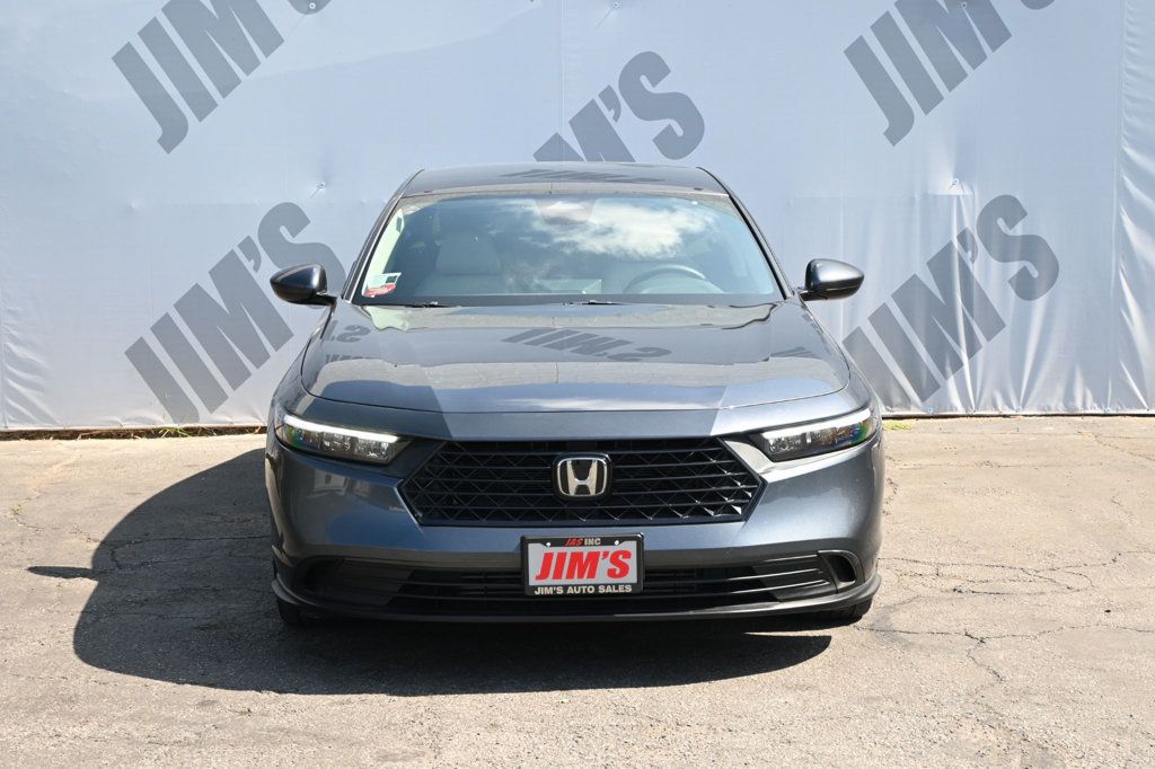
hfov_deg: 36.9
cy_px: 384
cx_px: 578
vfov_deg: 25.0
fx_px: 1732
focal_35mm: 54
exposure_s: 1/250
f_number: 5.3
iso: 280
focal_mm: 36
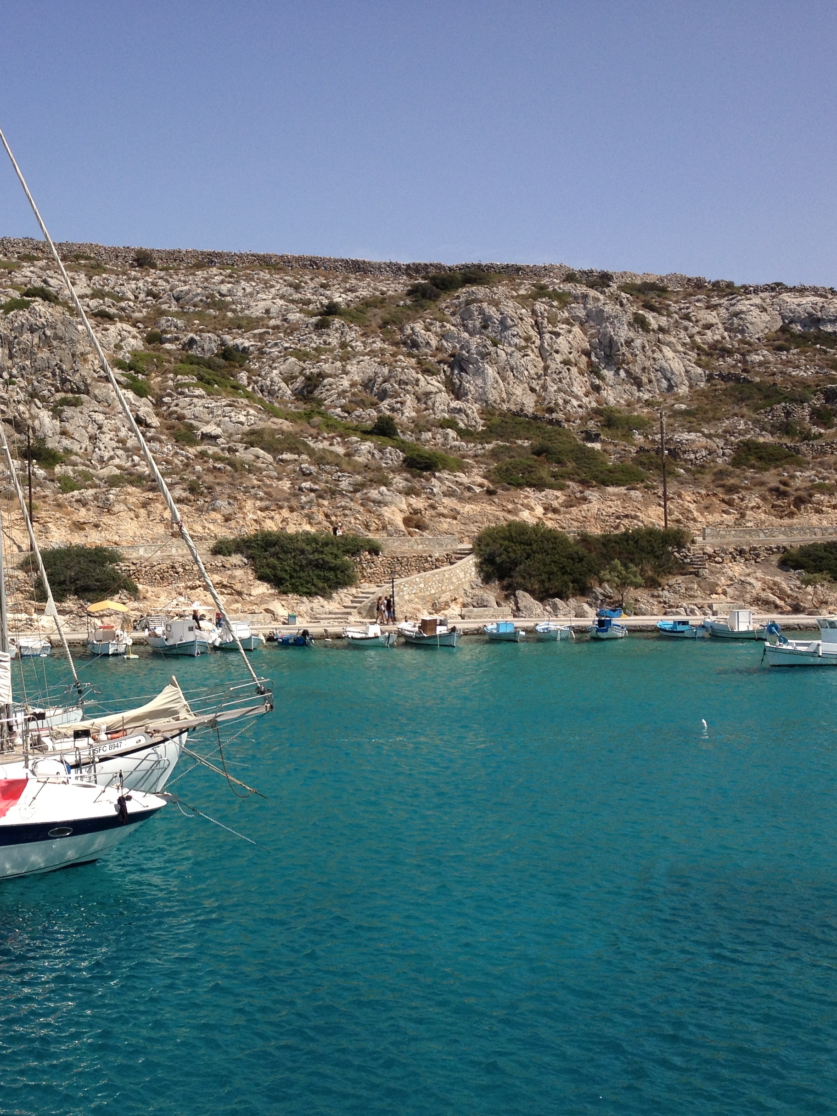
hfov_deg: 29.9
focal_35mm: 47
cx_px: 133
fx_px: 1515
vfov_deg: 40.4
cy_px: 558
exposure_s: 1/2123
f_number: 2.4
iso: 50
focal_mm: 4.28
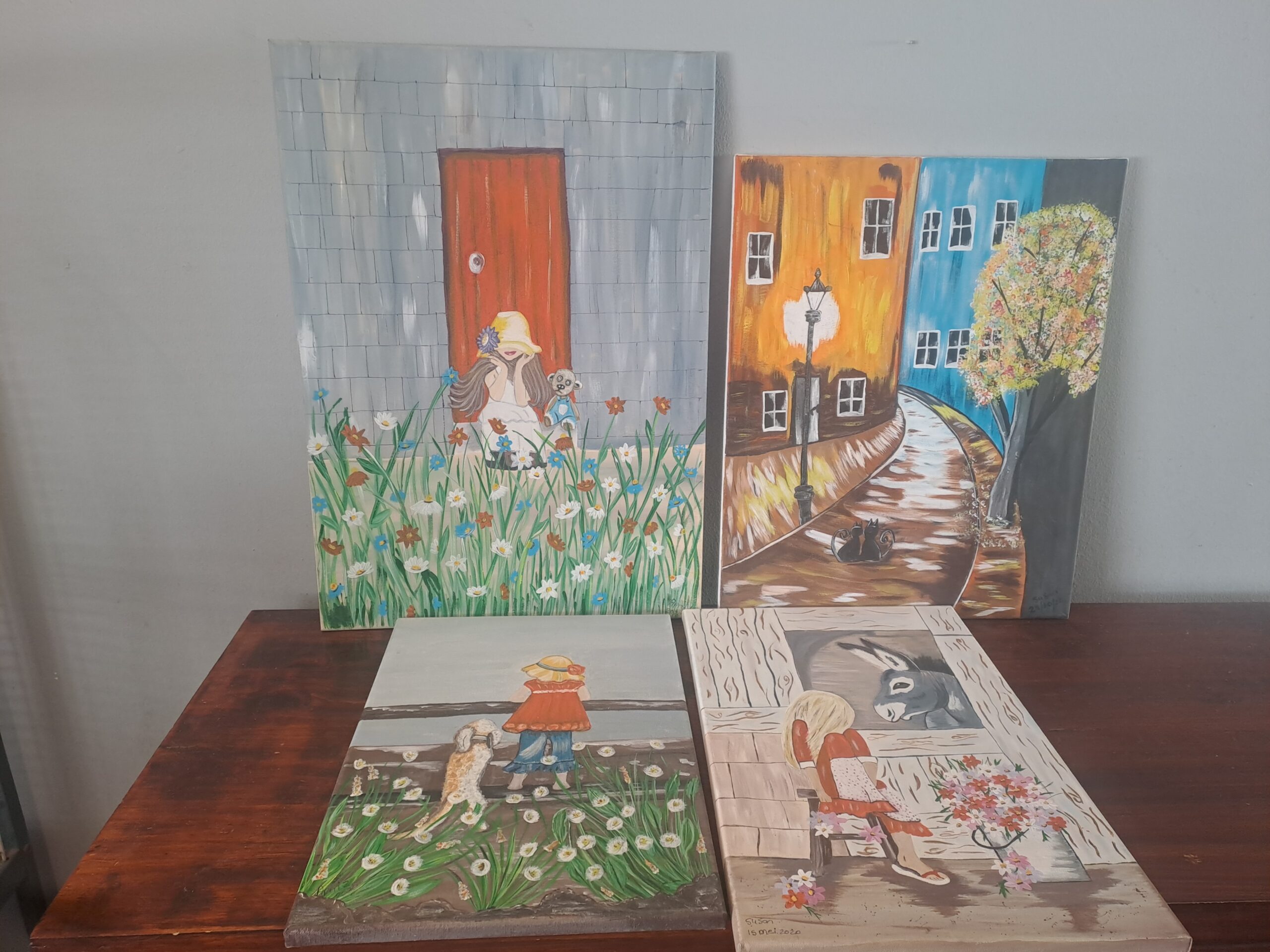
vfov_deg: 54.9
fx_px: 917
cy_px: 476
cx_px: 635
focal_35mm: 25
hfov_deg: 69.4
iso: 125
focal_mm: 4.65
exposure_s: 1/50
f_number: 1.8
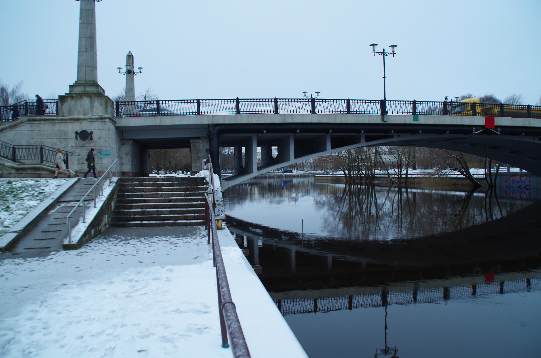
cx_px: 270
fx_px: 405
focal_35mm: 27
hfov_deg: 67.5
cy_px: 179
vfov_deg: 47.7
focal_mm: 18
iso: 250
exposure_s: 1/40
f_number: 5.6
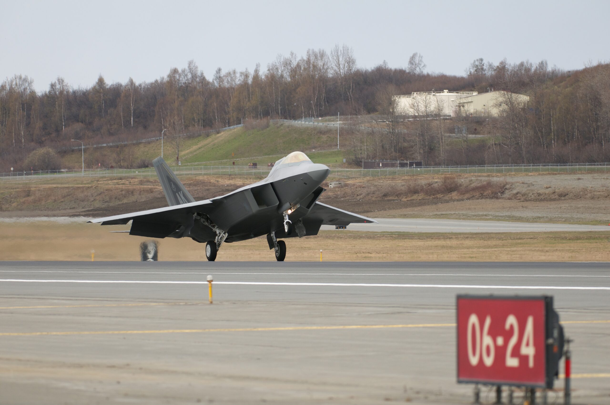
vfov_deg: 4.6
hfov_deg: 6.9
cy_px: 202
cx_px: 305
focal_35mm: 300
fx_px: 5077
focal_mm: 200
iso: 200
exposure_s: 1/1000
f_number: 4
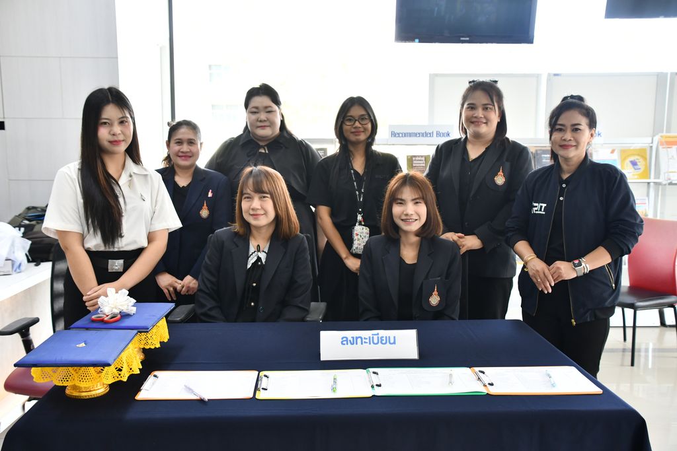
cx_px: 338
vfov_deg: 36.9
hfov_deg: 53.1
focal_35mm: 36
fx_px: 677
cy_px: 226
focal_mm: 24
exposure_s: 1/125
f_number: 3.8
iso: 800
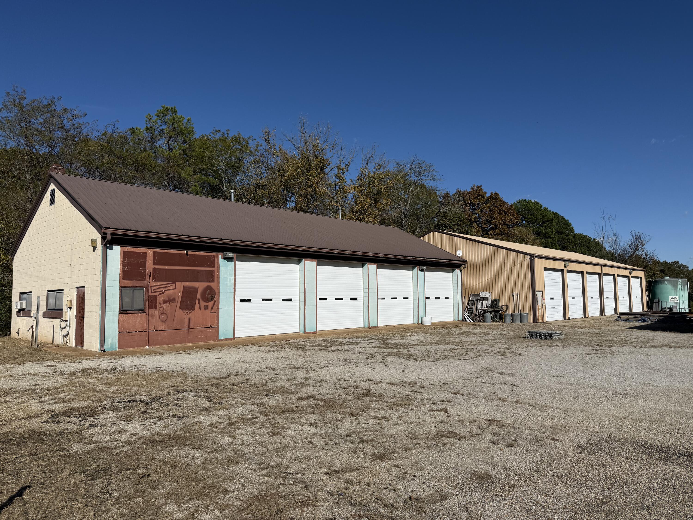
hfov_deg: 71.6
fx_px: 480
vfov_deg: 56.8
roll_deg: +1.2
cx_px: 346
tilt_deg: +4.7
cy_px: 260
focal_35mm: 24
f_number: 1.78
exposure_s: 1/9091
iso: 80
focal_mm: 6.76
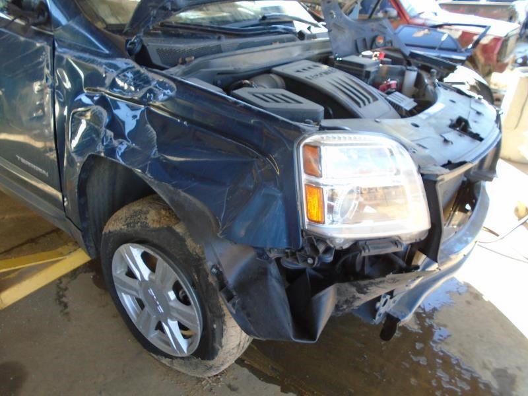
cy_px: 198
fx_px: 397
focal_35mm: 26
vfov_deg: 53.1
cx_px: 264
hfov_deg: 67.3
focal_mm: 4.6
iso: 160
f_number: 3.2
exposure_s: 1/60
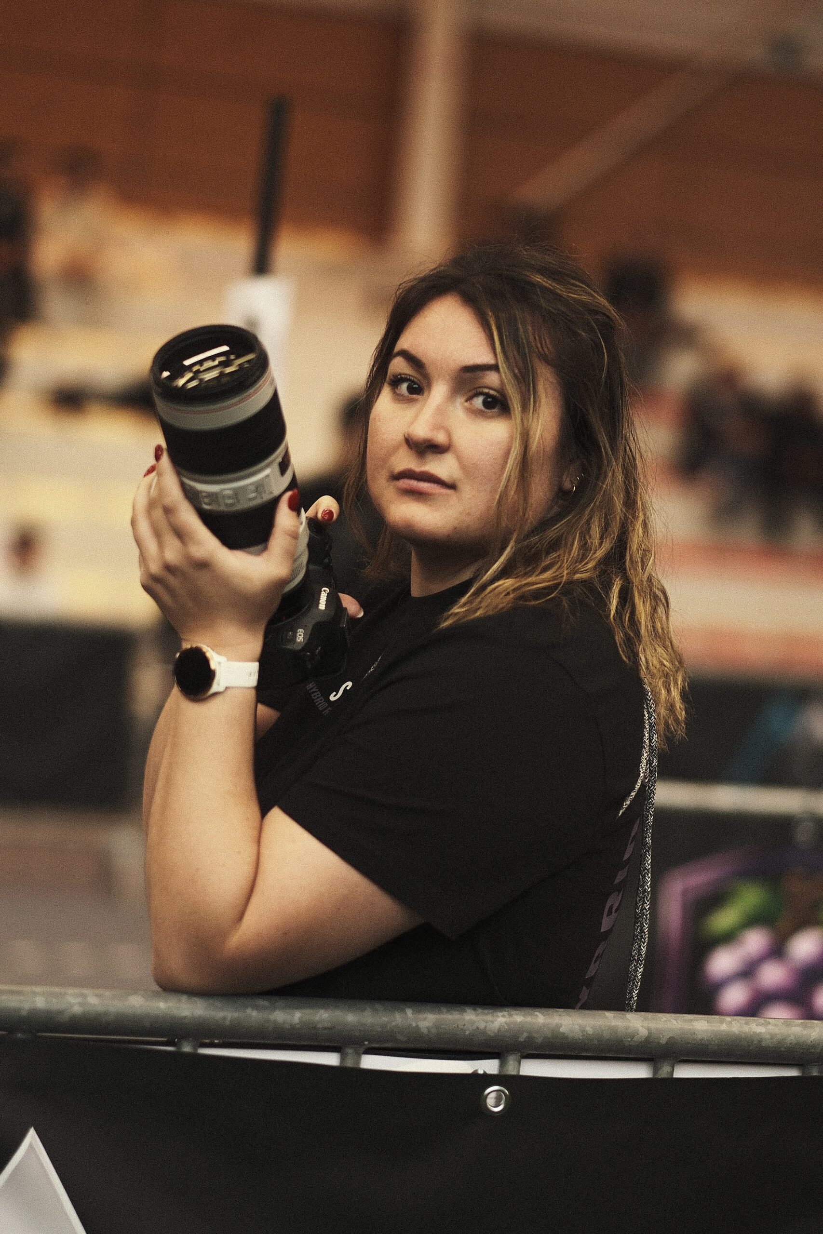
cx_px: 412
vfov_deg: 24.2
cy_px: 617
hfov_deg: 16.3
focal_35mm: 84
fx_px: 2880
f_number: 1.2
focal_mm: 56
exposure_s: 1/1000
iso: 1250
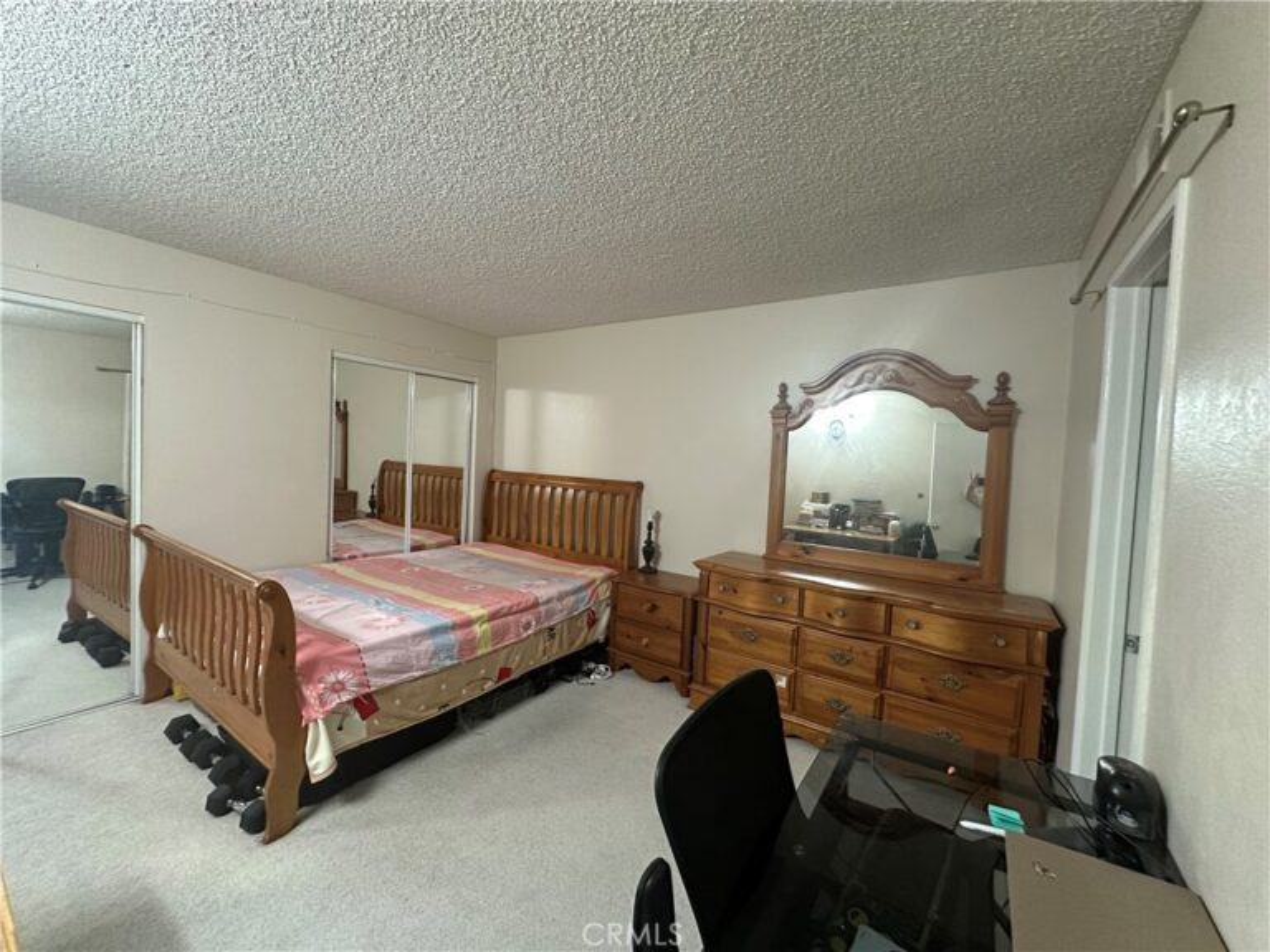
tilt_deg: -2.5
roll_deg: -2.9
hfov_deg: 102.1
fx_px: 514
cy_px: 476
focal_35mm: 14
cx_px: 635
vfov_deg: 85.7
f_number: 2.2
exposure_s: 1/60
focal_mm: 2.22
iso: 500
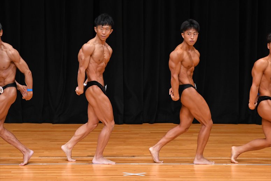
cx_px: 136
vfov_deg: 4.8
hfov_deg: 7.2
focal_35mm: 285
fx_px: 2144
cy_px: 90
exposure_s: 1/400
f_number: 5.6
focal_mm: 190
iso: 3200
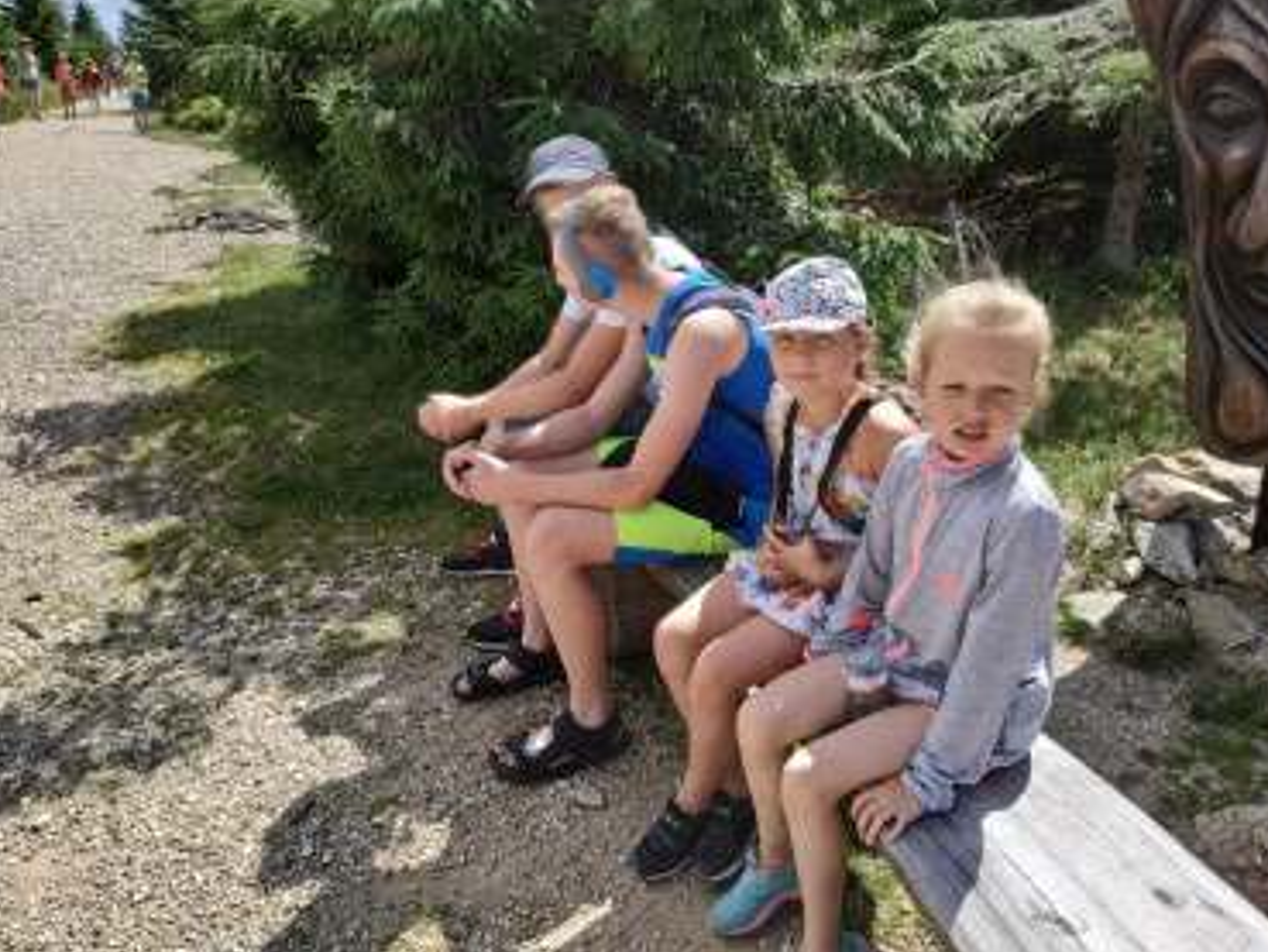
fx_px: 953
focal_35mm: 26
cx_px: 674
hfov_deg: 67.2
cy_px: 485
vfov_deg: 53.1
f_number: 1.9
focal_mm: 3.94
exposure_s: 1/2953
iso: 250
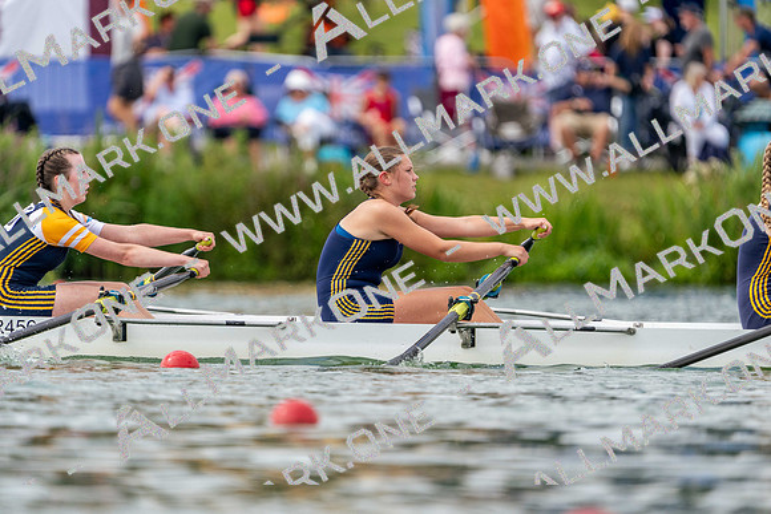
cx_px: 386
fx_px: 12852
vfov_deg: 2.3
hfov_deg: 3.4
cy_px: 257
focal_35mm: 600
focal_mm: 600
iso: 500
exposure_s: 1/1600
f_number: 6.3
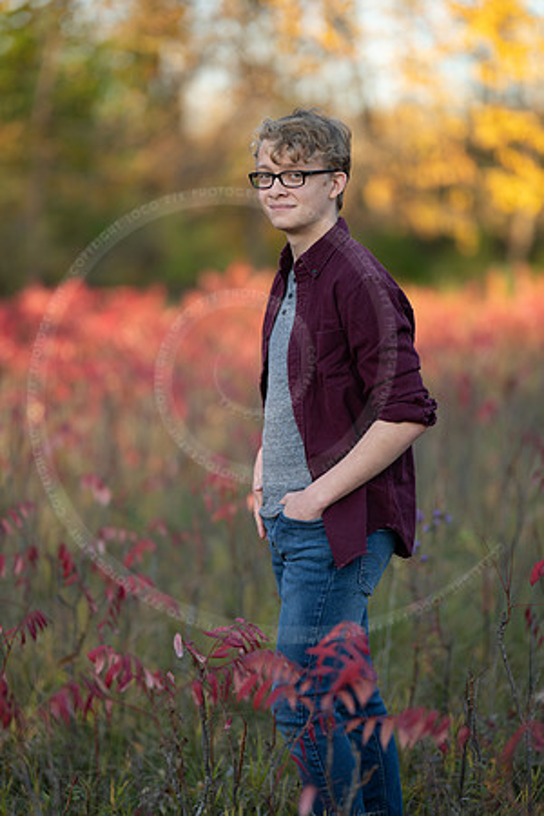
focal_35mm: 85
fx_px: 1927
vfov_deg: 23.9
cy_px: 408
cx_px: 272
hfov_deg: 16.1
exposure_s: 1/1600
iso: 160
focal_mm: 85
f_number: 1.2
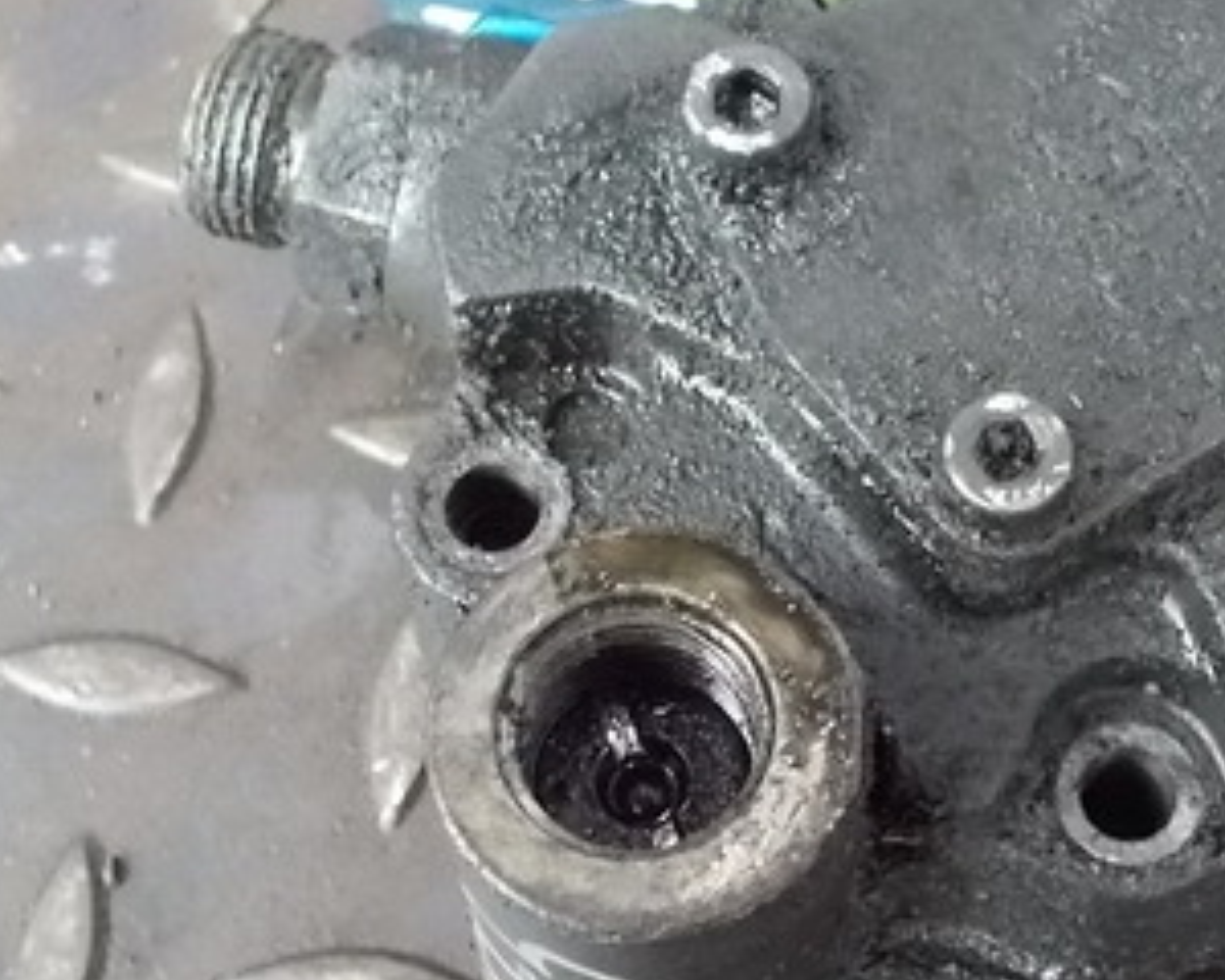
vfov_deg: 19.9
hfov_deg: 24.4
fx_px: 2792
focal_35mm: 77
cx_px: 951
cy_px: 510
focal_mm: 5.2
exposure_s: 1/80
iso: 800
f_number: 3.7
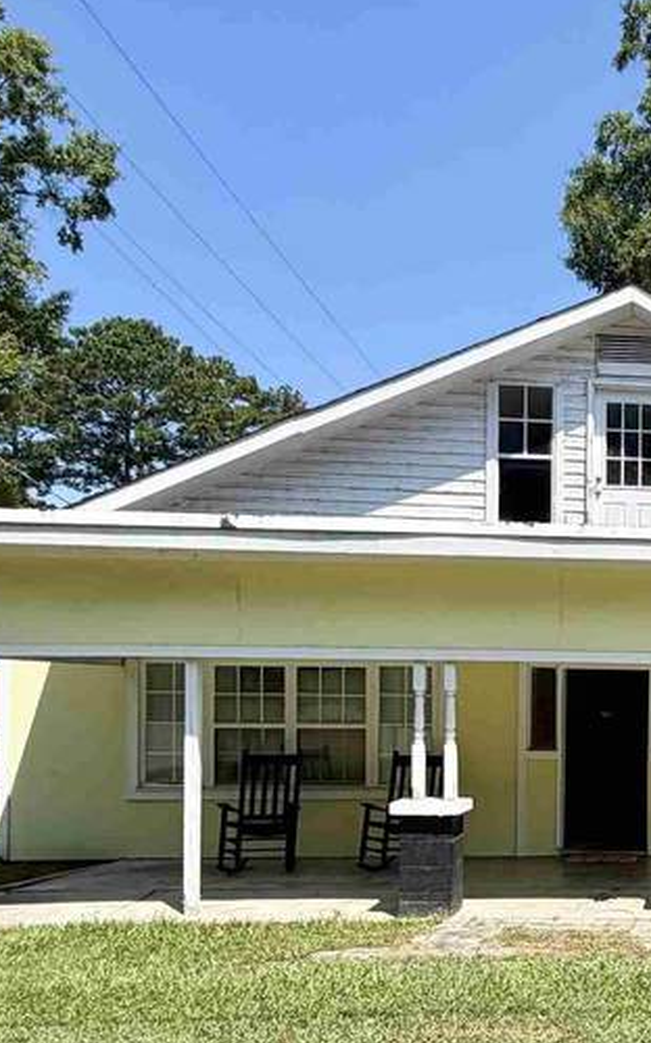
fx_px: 1080
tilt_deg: +0.6
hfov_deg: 28.0
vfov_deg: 50.5
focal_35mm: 38
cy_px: 711
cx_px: 837
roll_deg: -0.5
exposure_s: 1/770
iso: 25
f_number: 2.2
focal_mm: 2.22
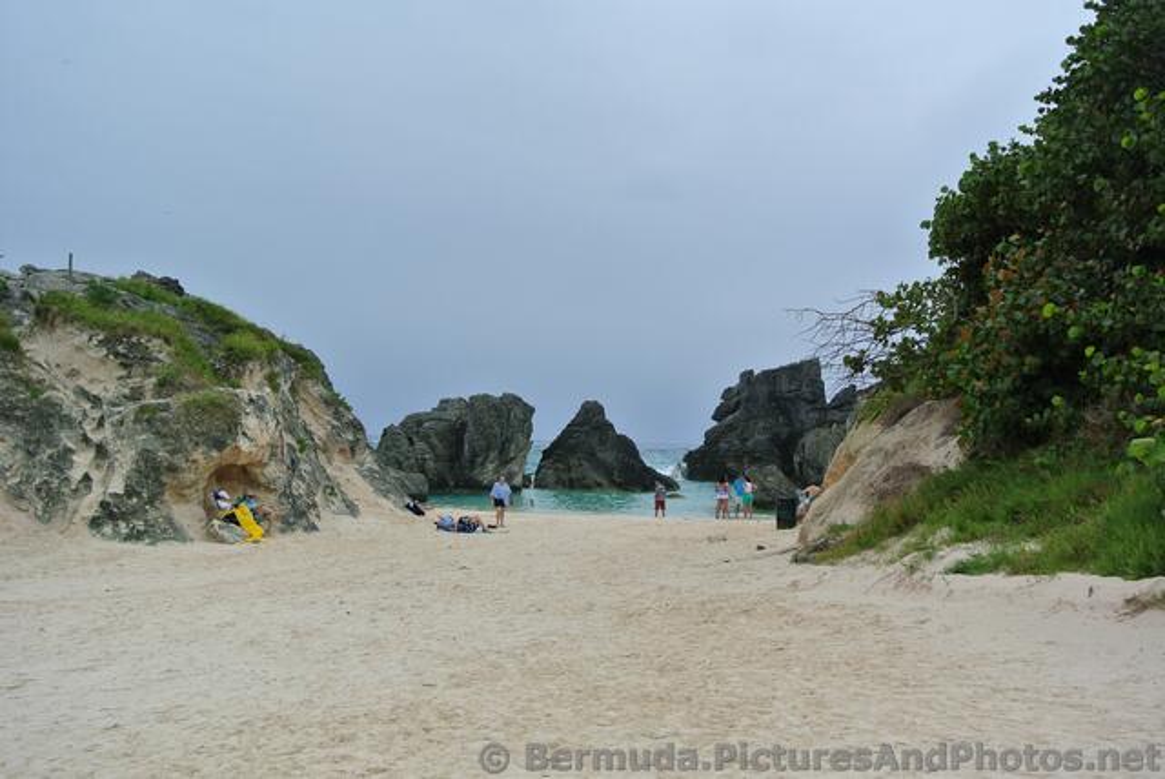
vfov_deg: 33.5
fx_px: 1296
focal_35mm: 40
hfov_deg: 48.4
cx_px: 582
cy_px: 390
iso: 100
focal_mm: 15.1
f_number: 4.5
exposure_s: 1/640
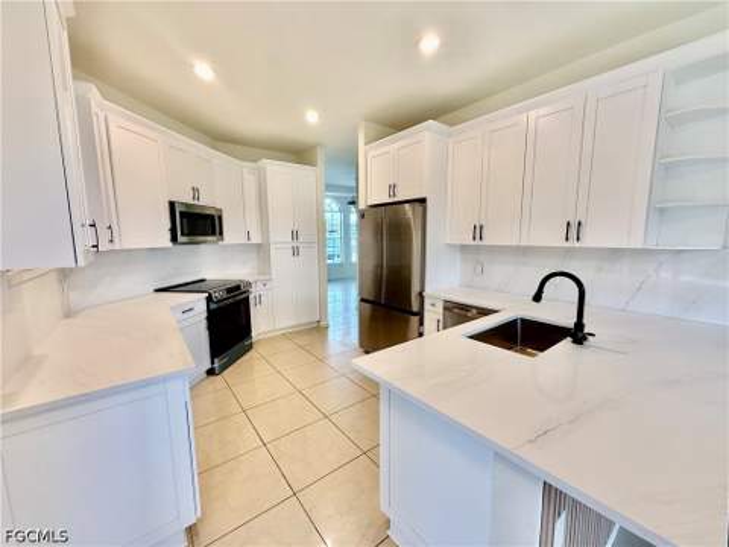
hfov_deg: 102.1
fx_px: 295
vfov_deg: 85.7
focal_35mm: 14
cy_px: 274
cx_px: 364
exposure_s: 1/120
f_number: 2.2
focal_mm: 2.22
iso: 100
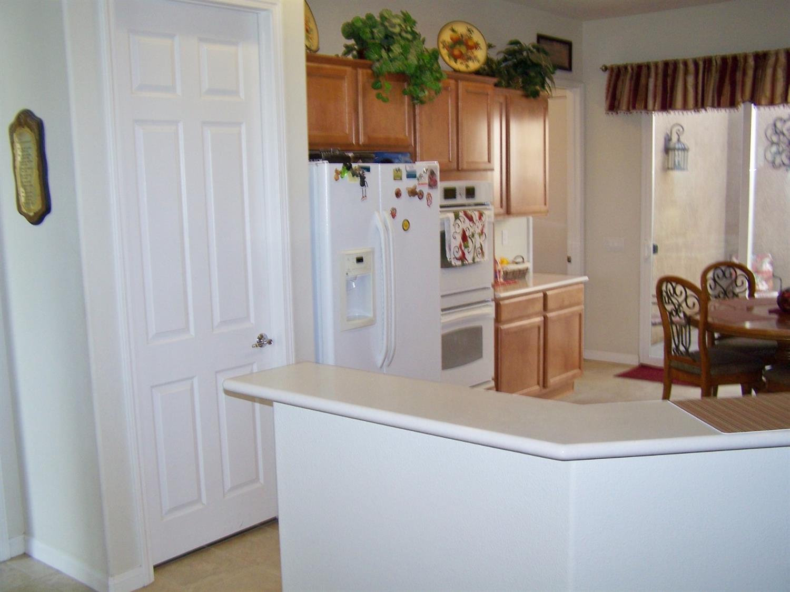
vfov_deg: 37.7
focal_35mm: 38
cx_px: 395
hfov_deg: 49.0
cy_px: 296
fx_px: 867
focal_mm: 6.3
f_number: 2.8
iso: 80
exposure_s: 1/50
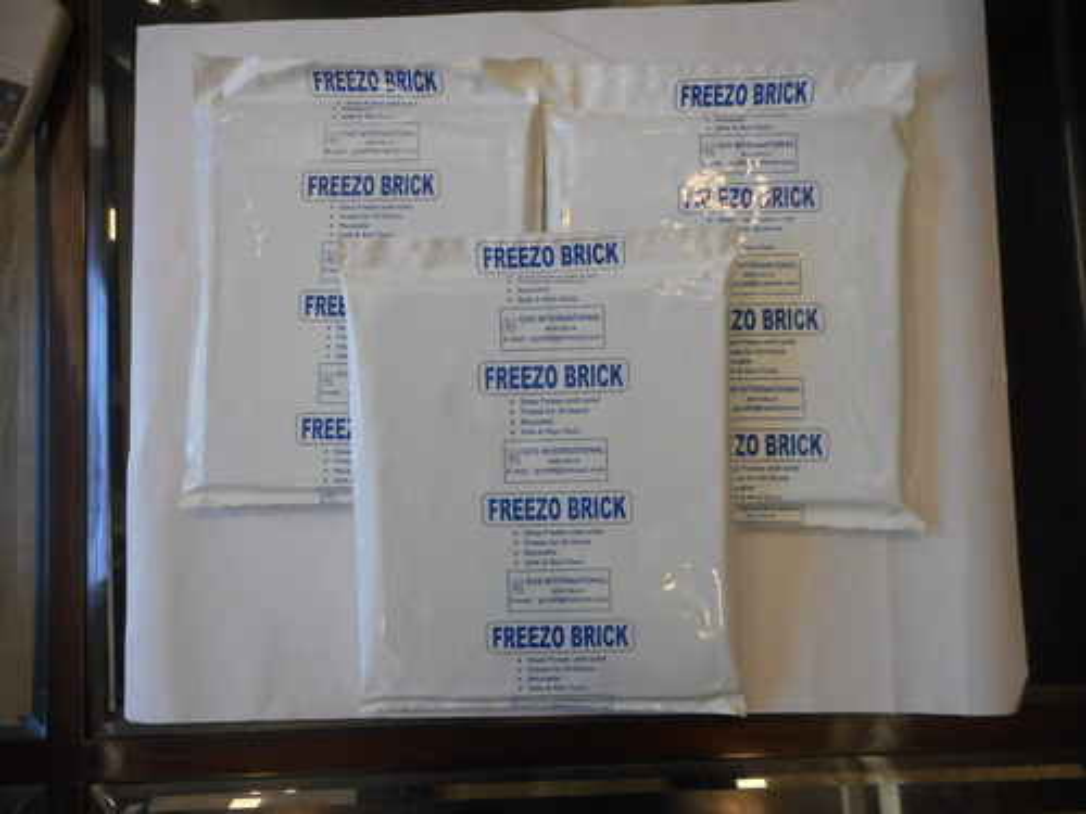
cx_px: 543
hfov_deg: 69.4
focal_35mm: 25
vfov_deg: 54.9
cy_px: 407
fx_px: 784
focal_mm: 4.5
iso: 250
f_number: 3.7
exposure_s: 1/30
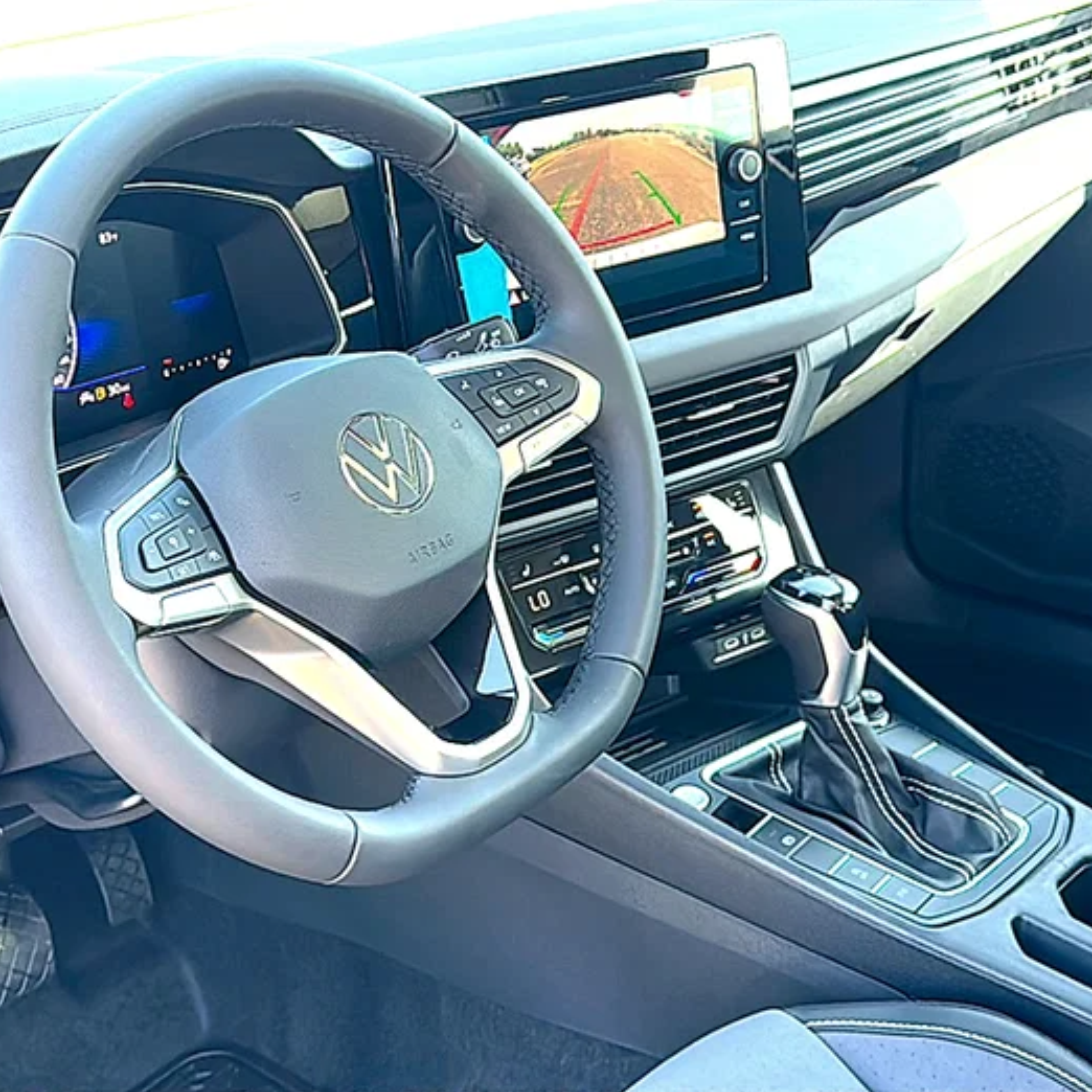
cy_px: 547
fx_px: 1606
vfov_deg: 37.6
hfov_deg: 37.6
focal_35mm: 45
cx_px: 533
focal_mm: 6.86
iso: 125
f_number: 1.78
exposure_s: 1/169
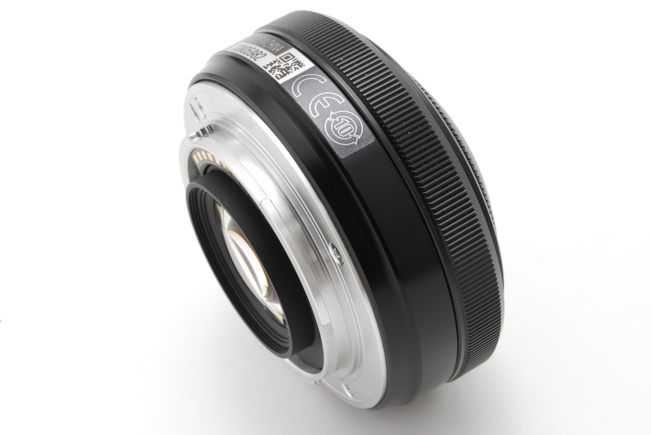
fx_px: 1494
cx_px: 326
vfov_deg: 16.6
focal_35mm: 82
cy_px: 218
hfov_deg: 24.6
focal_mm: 55
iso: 320
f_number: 18
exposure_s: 1/100
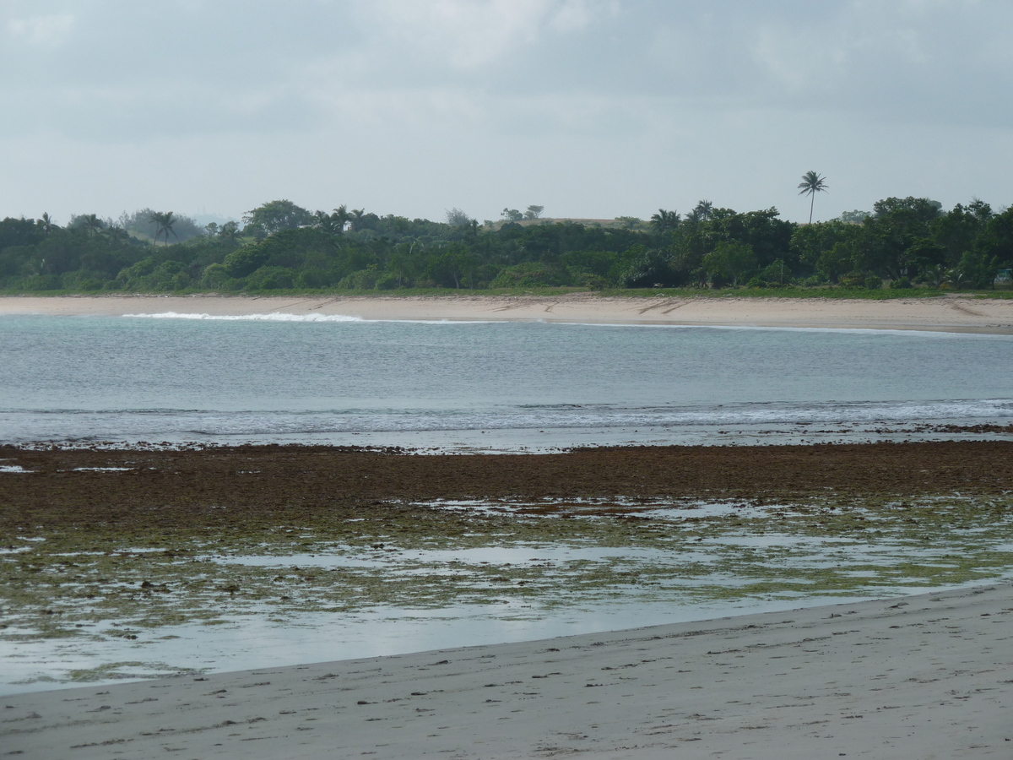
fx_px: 4302
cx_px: 506
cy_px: 380
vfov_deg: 10.1
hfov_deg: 13.4
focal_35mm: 147
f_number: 5.6
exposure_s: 1/500
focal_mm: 24.1
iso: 80
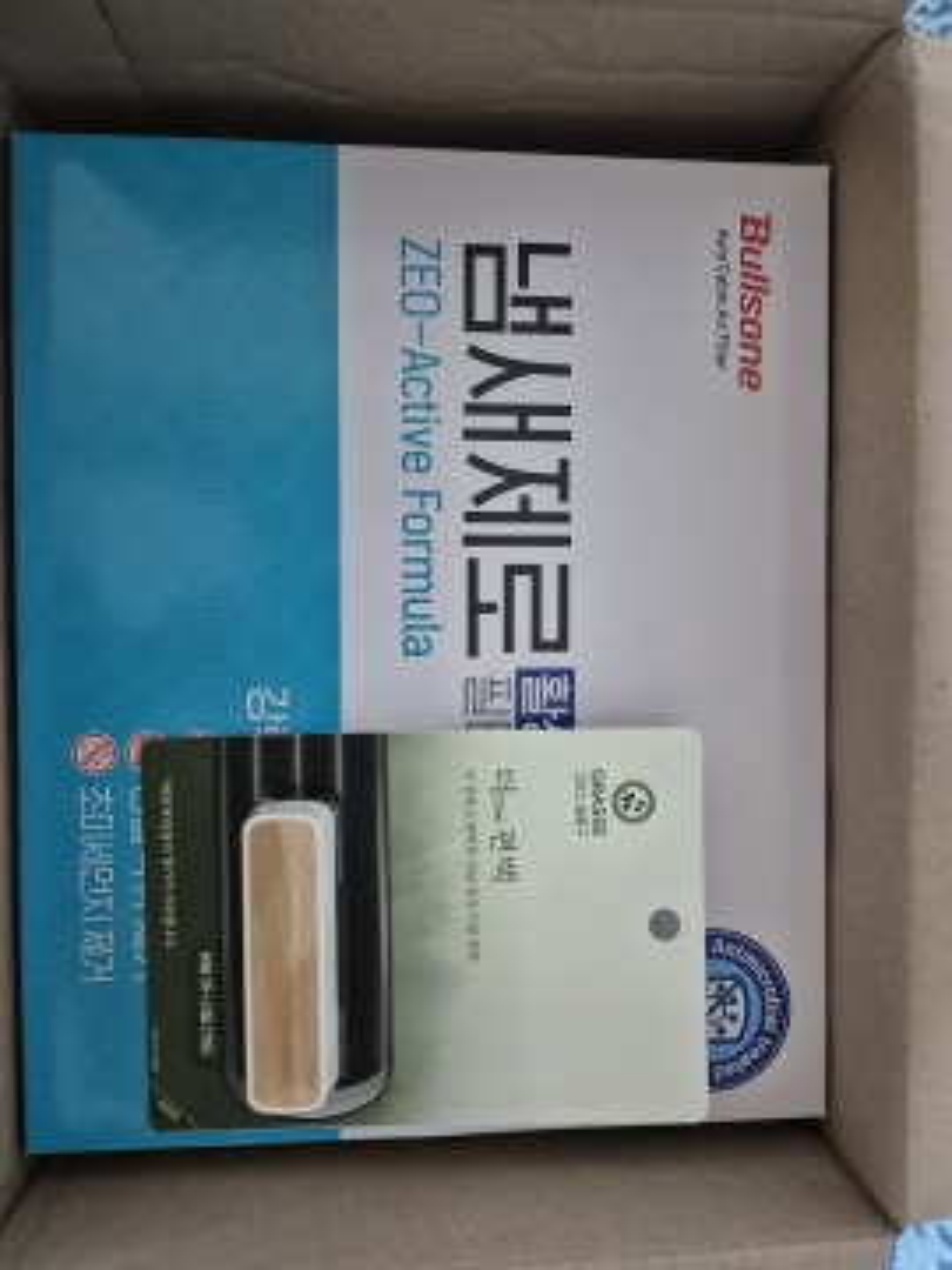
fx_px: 843
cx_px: 476
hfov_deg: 58.9
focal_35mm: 23
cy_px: 635
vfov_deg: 73.9
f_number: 1.8
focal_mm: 5.4
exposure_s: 1/60
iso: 1250
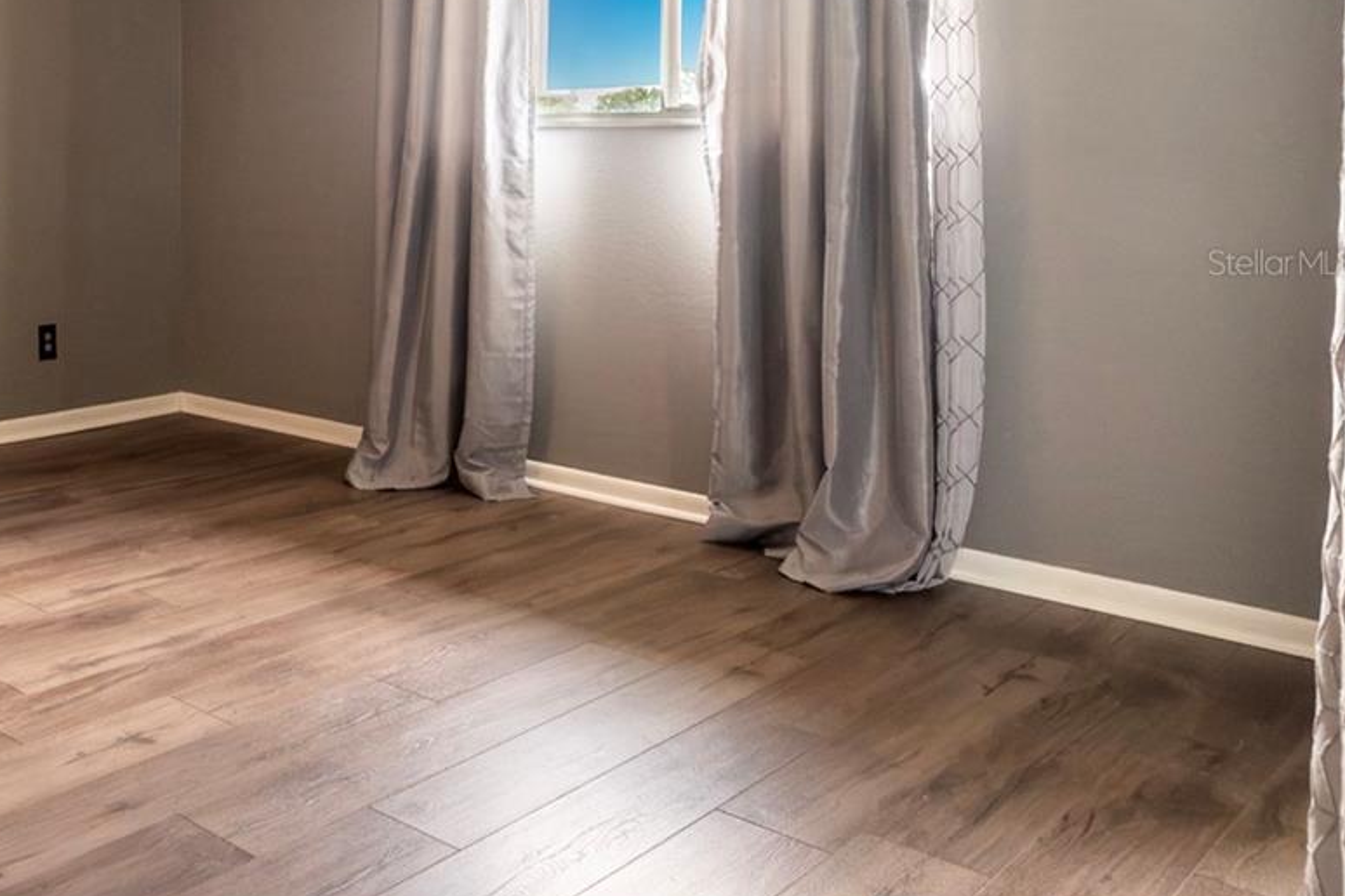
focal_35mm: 31
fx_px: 1158
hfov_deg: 48.5
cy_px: 262
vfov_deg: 41.5
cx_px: -28
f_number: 11
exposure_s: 1/15
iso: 160
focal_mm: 10
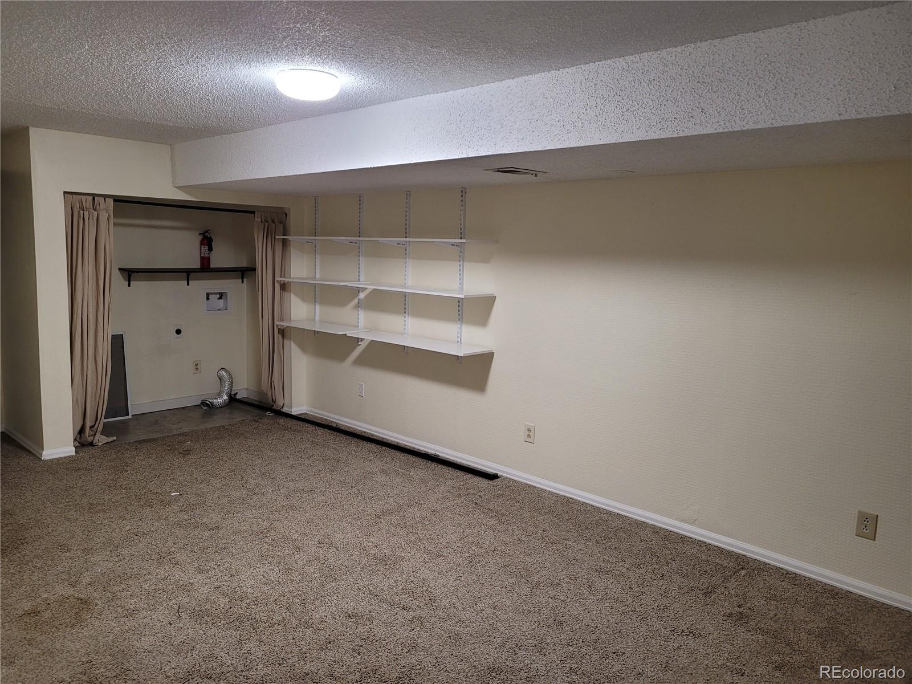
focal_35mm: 26
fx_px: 685
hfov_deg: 67.3
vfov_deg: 53.1
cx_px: 456
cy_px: 342
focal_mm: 5.4
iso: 200
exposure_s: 1/39
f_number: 1.8
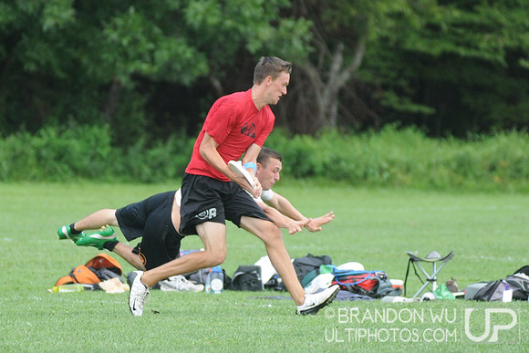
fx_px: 4409
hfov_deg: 6.9
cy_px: 176
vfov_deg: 4.6
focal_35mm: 300
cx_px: 264
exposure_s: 1/640
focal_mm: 200
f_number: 2.8
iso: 400
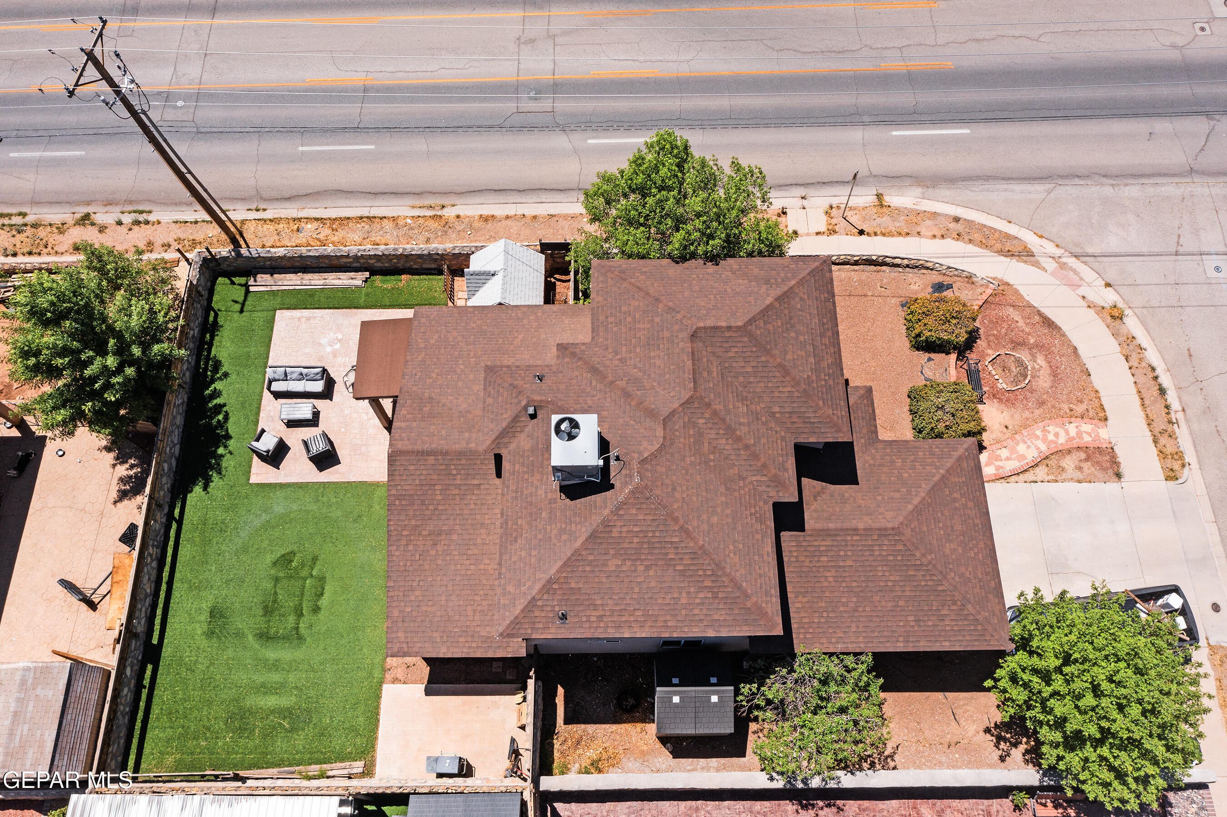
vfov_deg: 46.4
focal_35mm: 28
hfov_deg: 65.5
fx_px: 954
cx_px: 614
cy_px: 408
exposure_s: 1/640
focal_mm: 10.26
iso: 100
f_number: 6.3
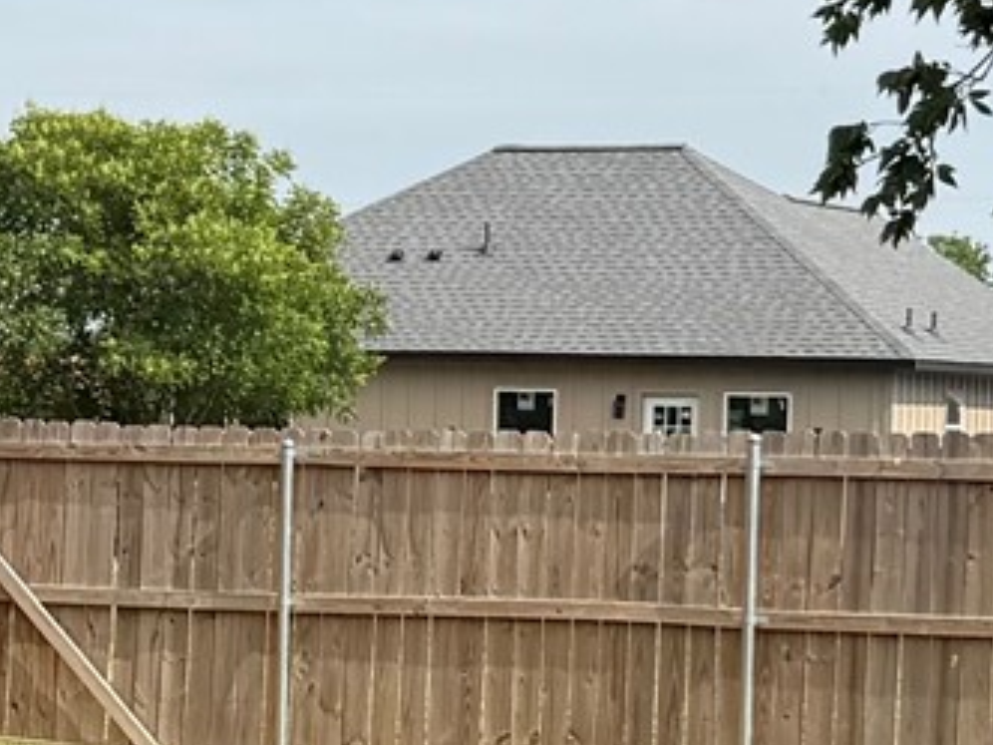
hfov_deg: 12.7
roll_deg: -1.4
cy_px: 434
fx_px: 4246
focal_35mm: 148
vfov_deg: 10.0
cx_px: -491
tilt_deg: -0.5
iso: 80
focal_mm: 6.76
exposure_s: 1/5714
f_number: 1.78
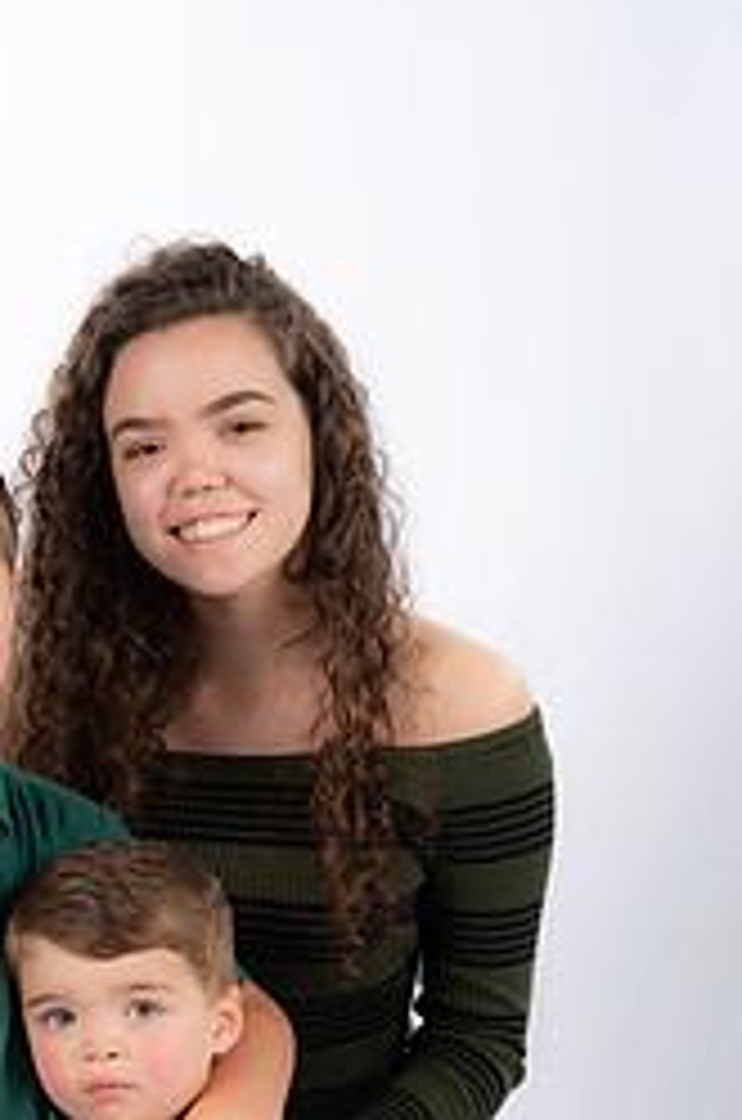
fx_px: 2918
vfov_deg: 21.3
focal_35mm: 94
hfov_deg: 14.4
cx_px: 191
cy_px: 985
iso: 100
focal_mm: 52
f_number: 5.6
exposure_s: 1/200
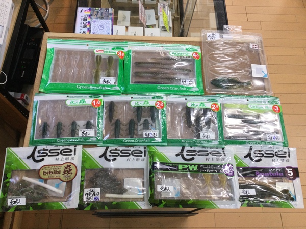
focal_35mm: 31
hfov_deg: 58.4
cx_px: 153
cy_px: 114
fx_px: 274
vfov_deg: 45.4
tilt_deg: -68.8
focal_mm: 3.3
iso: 32
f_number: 2.4
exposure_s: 1/30
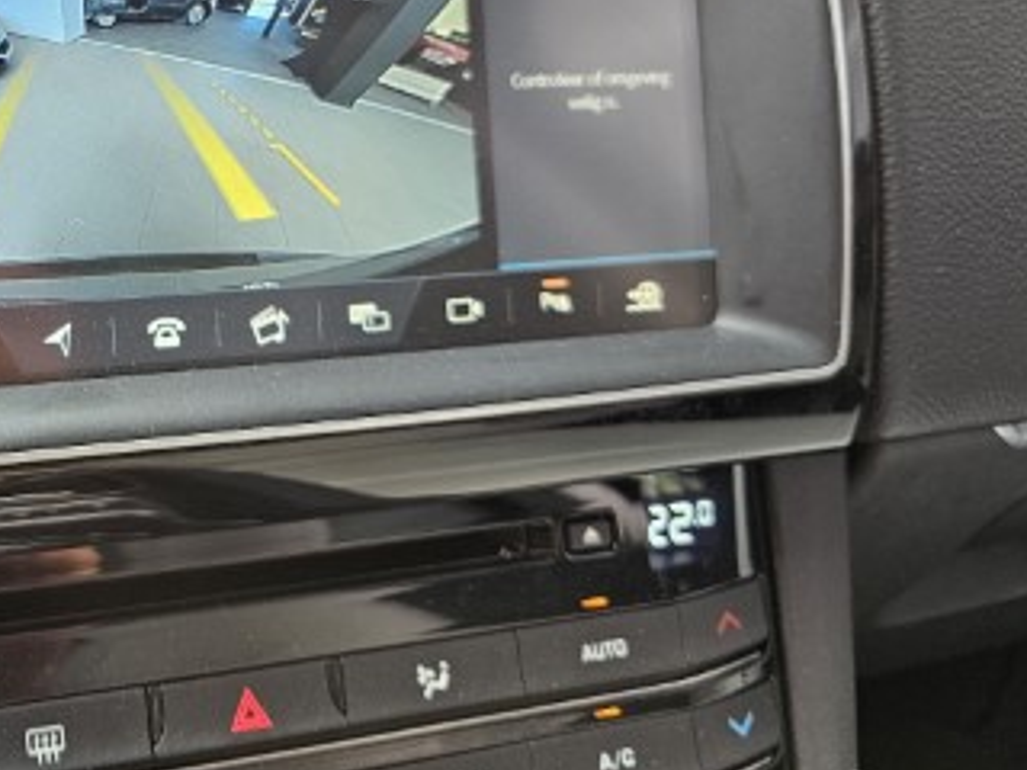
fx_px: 1365
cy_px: 167
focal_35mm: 46
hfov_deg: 37.4
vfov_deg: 30.8
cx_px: 32
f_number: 1.7
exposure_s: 1/100
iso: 320
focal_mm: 6.3
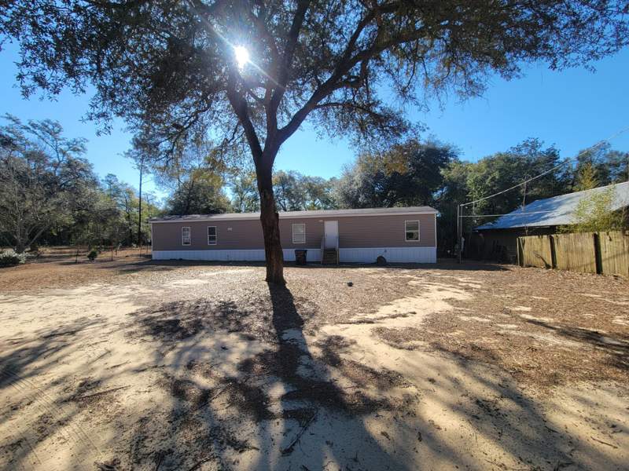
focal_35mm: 13
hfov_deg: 106.2
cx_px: 314
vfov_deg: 89.9
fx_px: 236
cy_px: 236
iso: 50
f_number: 2.2
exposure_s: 1/1011
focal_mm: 2.2
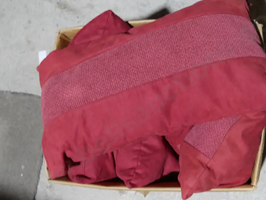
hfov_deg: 35.4
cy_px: 102
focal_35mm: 54
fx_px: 415
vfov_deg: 27.1
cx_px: 158
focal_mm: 20
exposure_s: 1/60
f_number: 4.4
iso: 500
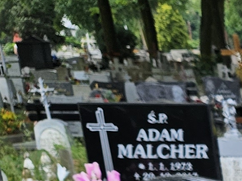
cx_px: 685
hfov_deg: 9.9
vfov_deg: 8.3
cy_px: 481
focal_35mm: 159
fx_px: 1111
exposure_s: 1/311
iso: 25
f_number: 1.8
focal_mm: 5.4
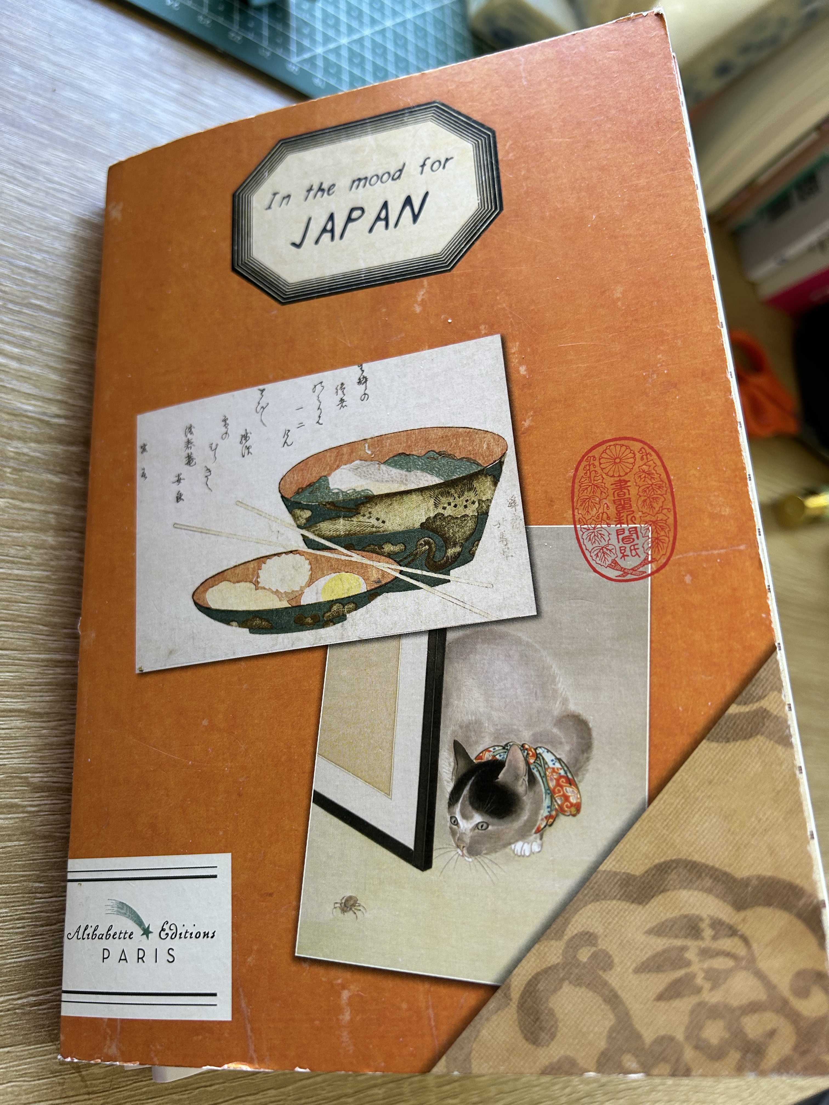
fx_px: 830
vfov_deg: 67.3
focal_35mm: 26
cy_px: 552
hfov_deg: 53.1
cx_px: 414
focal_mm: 5.7
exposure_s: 1/121
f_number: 1.5
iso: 100
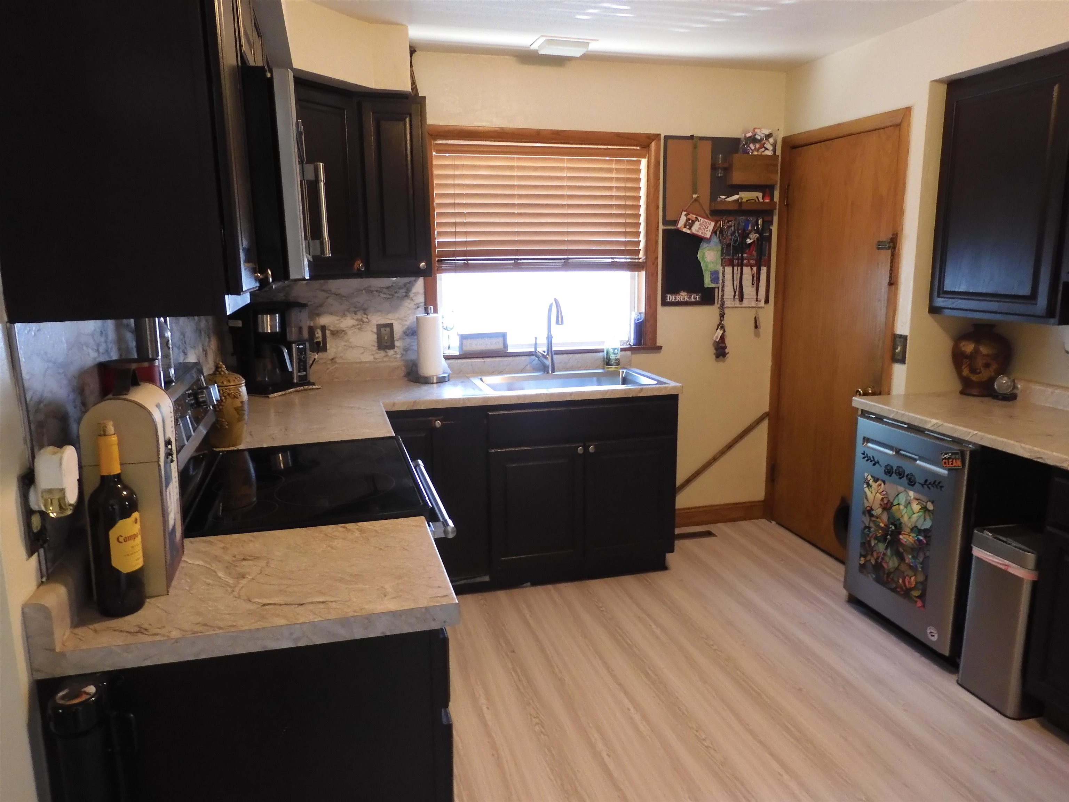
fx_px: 741
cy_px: 401
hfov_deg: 71.6
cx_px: 534
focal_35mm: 24
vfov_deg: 56.8
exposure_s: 1/15
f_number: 3.4
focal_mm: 4.3
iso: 400
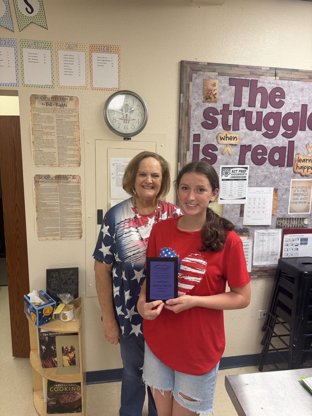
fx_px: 288
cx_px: 156
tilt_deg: -9.8
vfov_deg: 71.6
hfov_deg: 56.8
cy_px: 208
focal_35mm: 24
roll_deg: -1.5
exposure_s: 1/120
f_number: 1.78
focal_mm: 6.76
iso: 200
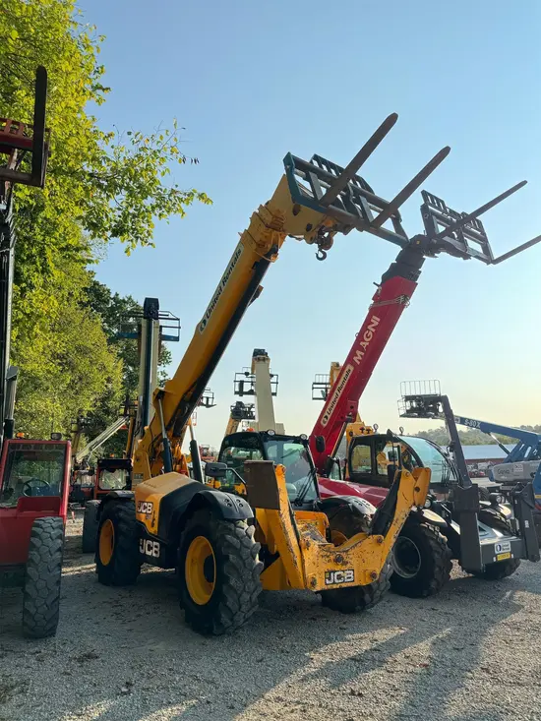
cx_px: 270
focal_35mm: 24
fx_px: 500
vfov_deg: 71.6
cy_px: 360
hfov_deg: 56.8
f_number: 1.78
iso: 80
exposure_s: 1/1131
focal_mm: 6.76
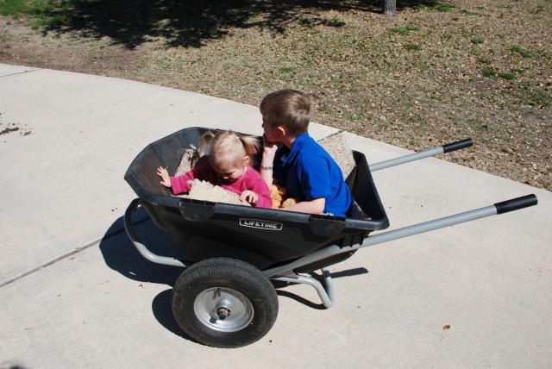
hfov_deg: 61.9
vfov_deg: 43.7
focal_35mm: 30
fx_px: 460
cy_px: 184
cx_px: 276
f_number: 8
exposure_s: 1/250
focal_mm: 20
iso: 100
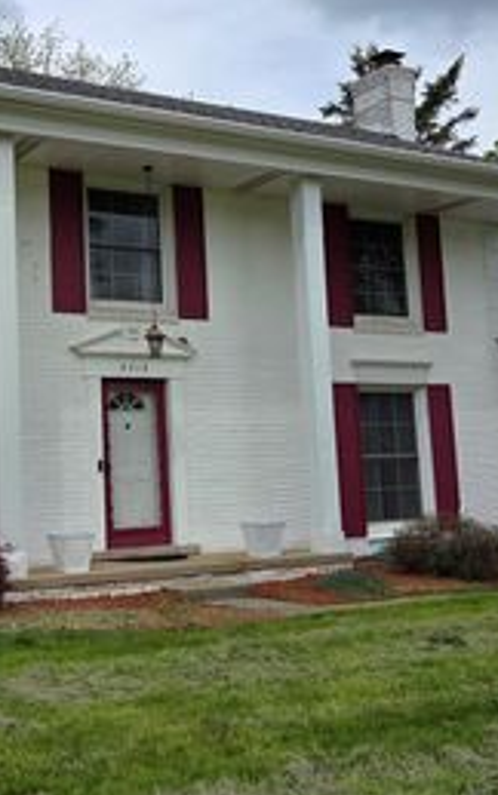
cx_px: 120
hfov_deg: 27.0
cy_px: 370
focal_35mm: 47
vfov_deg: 42.6
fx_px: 1020
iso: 80
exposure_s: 1/6217
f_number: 1.8
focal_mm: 5.4
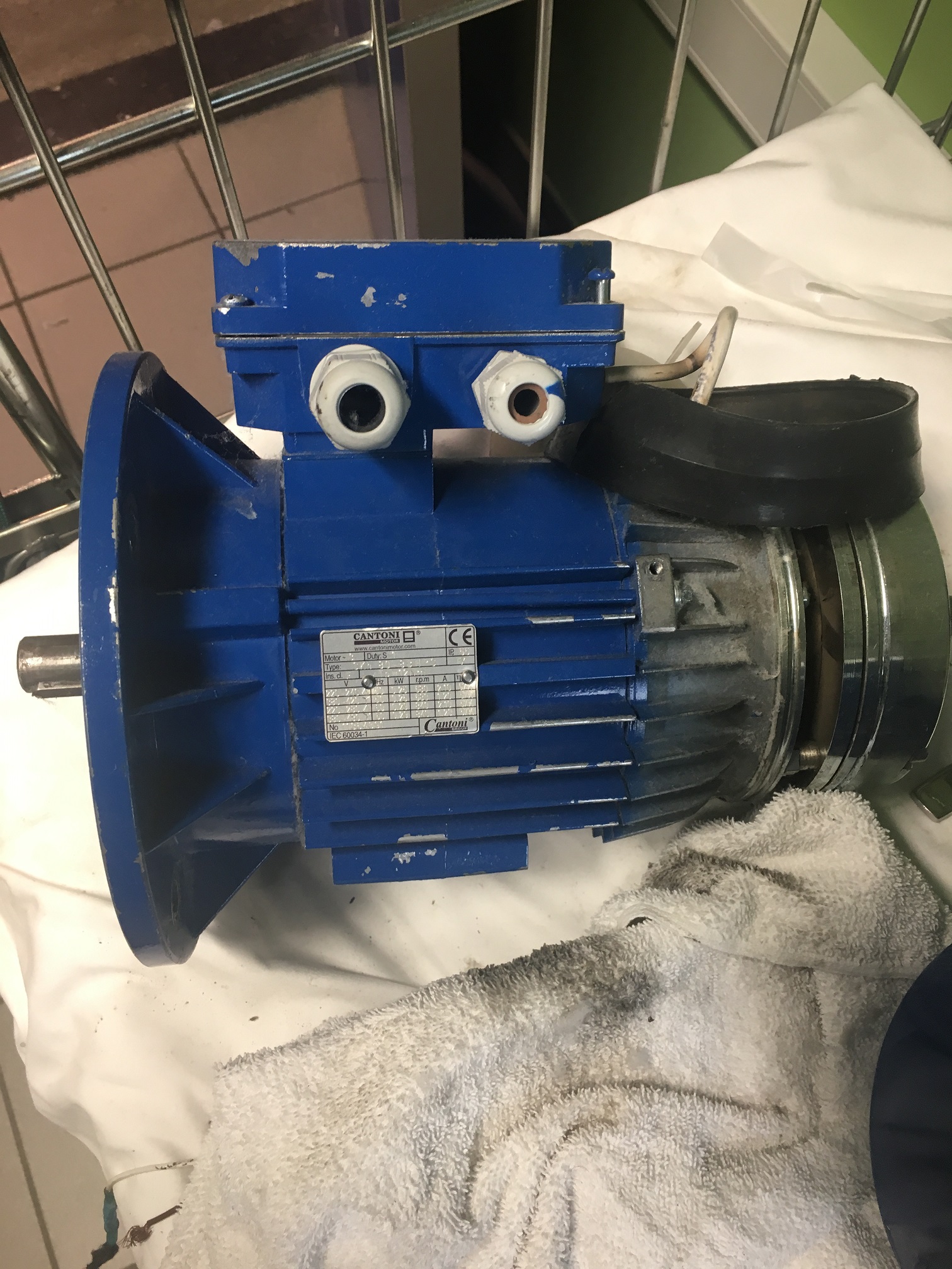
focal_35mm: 29
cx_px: 476
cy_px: 634
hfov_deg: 48.2
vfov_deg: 61.7
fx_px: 1063
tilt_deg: -67.1
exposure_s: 1/33
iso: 64
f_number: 2.2
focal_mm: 4.15
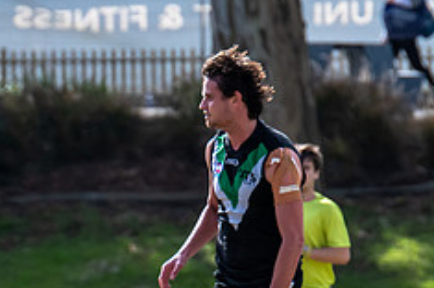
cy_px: 343
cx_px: -181
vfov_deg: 1.0
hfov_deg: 1.5
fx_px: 16252
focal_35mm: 1350
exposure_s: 1/1600
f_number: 7.1
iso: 800
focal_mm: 420
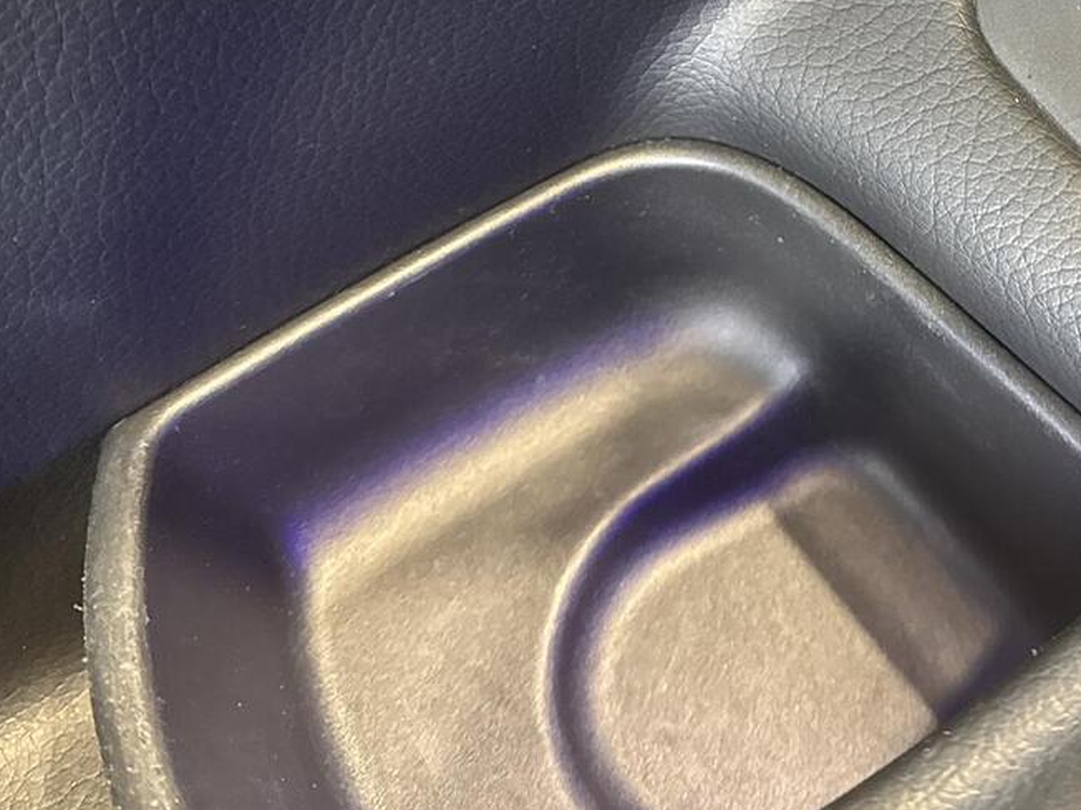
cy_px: -76
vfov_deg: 25.5
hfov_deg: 34.3
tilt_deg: -42.6
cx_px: 957
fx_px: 1655
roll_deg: +7.9
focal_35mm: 53
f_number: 1.78
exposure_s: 1/50
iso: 800
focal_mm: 6.76
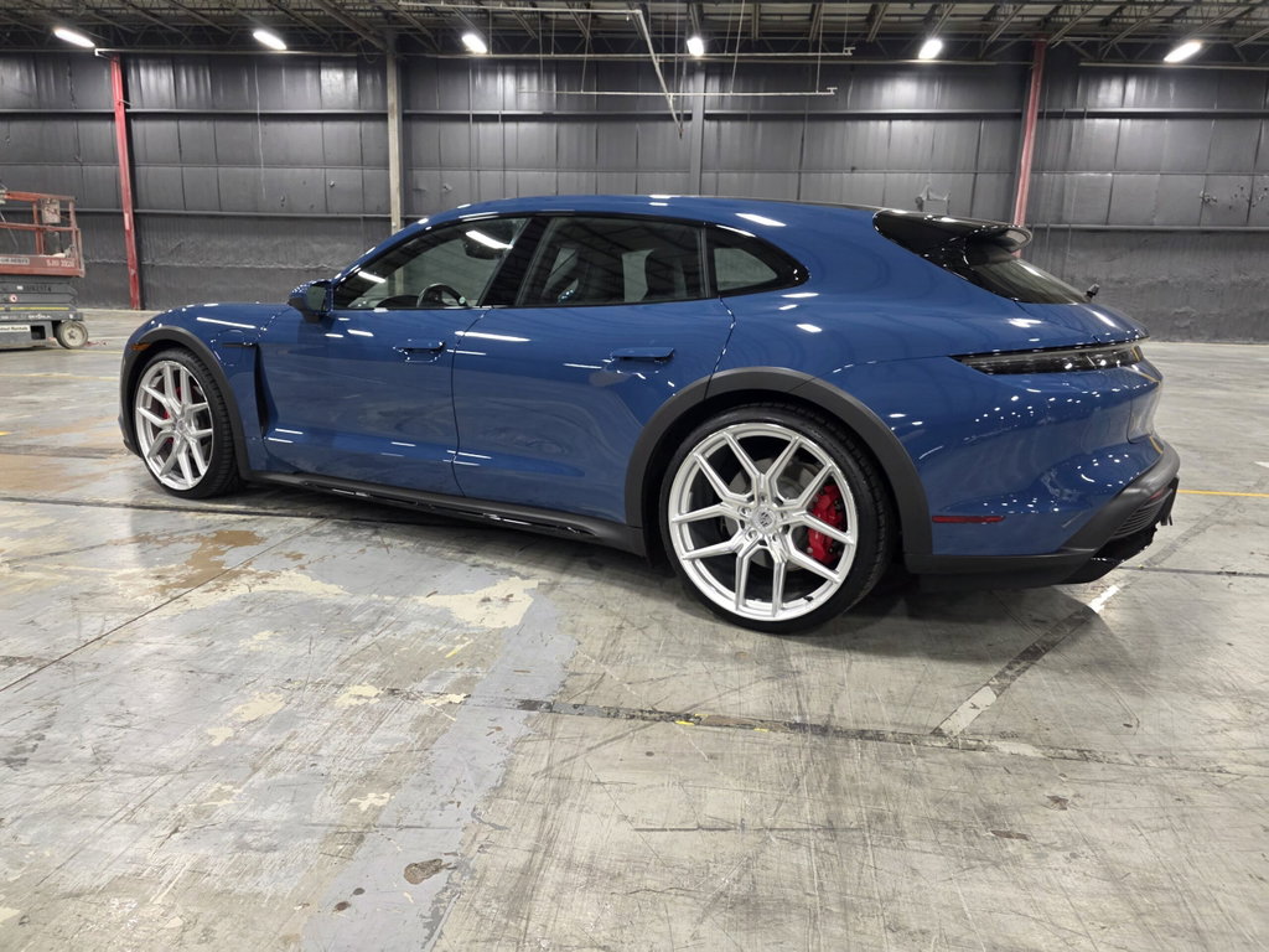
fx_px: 843
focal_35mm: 23
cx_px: 634
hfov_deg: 73.9
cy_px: 476
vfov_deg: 58.9
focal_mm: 6.3
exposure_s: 1/120
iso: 400
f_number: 1.7
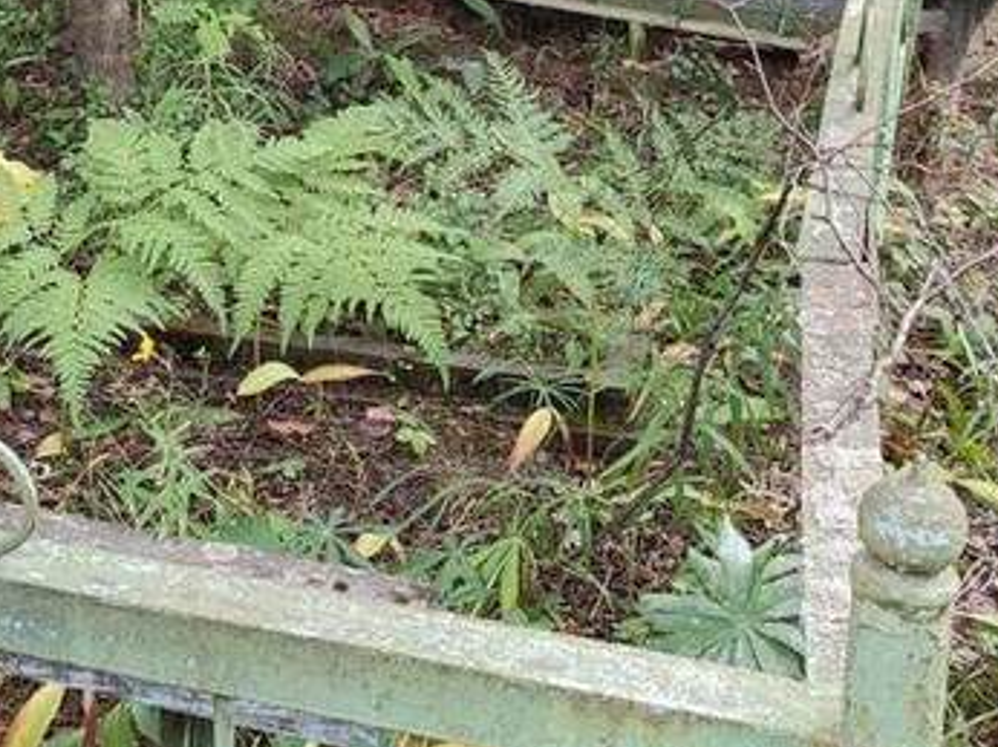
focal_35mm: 77
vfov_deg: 18.6
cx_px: -20
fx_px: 2218
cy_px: 9
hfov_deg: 24.1
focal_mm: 4.77
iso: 179
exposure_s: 1/100
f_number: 1.75
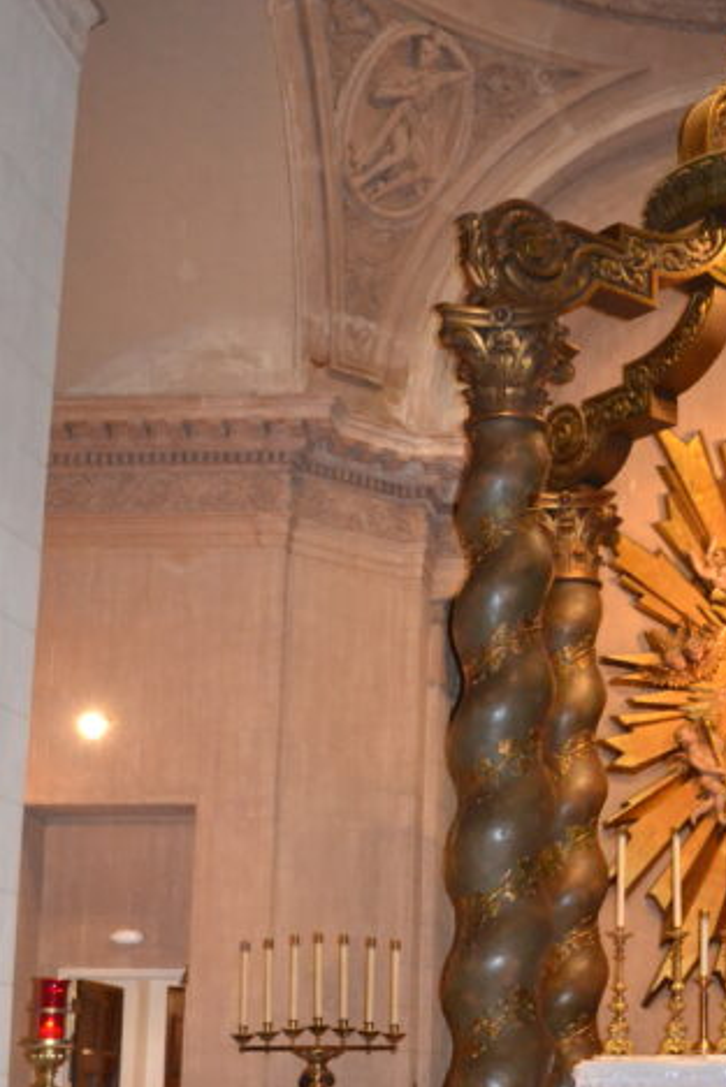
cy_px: 739
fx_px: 1783
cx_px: 790
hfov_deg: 21.8
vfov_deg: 33.6
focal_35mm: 59
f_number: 3.5
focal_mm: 18
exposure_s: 1/60
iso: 3200
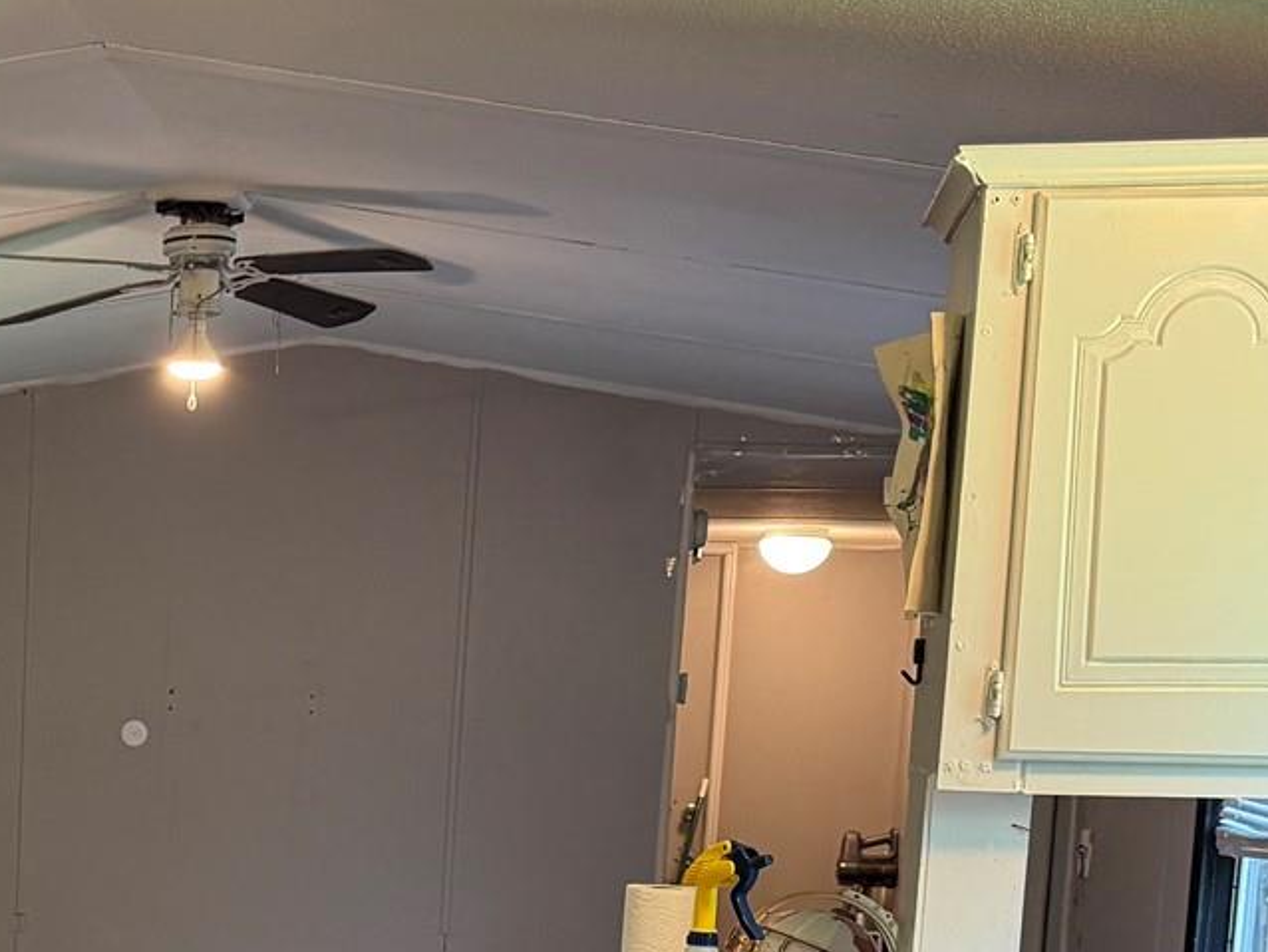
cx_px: -56
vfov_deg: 18.4
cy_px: 1049
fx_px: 2822
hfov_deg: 24.0
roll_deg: -1.8
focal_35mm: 77
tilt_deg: -6.2
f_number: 1.78
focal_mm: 6.76
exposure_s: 1/60
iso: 250
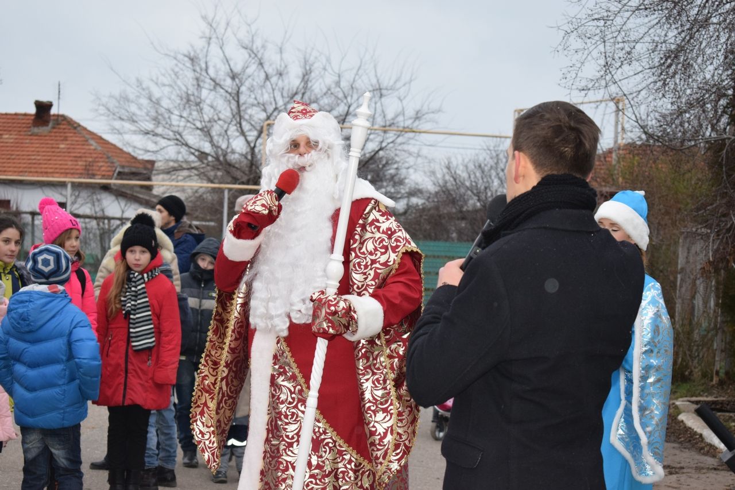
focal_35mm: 82
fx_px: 1684
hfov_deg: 24.6
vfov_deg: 16.5
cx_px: 368
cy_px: 245
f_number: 5.6
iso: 800
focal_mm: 55
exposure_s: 1/100
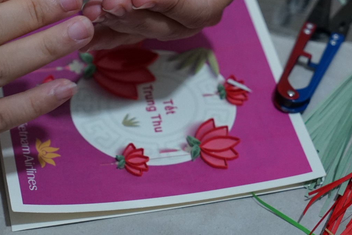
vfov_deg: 9.9
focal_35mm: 138
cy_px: 22
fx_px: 1349
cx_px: 132
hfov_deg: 14.8
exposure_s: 1/100
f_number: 5.6
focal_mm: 70
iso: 2000
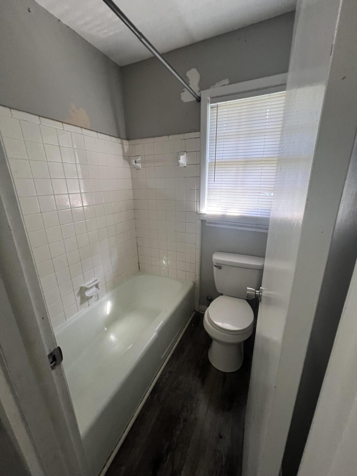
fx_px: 179
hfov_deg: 89.9
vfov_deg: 106.2
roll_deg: +2.9
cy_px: 238
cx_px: 178
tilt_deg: -15.8
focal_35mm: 13
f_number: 1.8
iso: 160
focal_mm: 1.57
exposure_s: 1/60
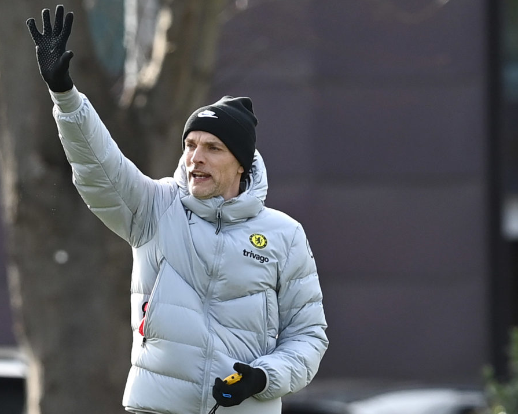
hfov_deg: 1.8
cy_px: 455
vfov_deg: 1.4
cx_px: 406
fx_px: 16465
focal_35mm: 1074
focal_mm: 400
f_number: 4.5
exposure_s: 1/1600
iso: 640
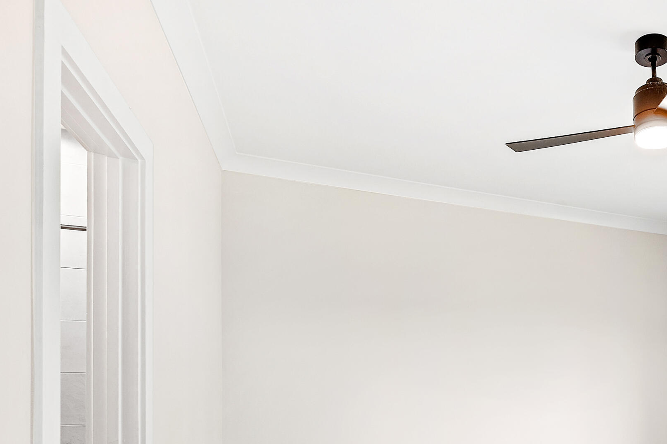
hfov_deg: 56.2
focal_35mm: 28
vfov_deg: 43.6
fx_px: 519
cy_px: 371
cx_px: 605
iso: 100
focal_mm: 10
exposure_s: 1/1.67
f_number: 9
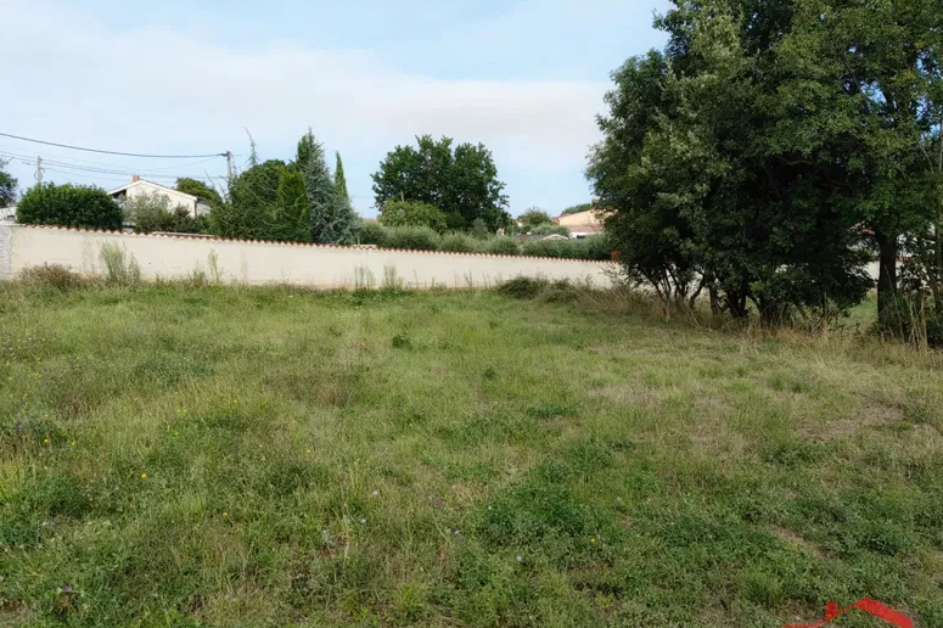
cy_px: 337
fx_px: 759
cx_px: 461
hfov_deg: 63.7
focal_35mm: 29
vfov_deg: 44.9
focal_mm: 5.54
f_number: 1.8
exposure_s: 1/1642
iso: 50
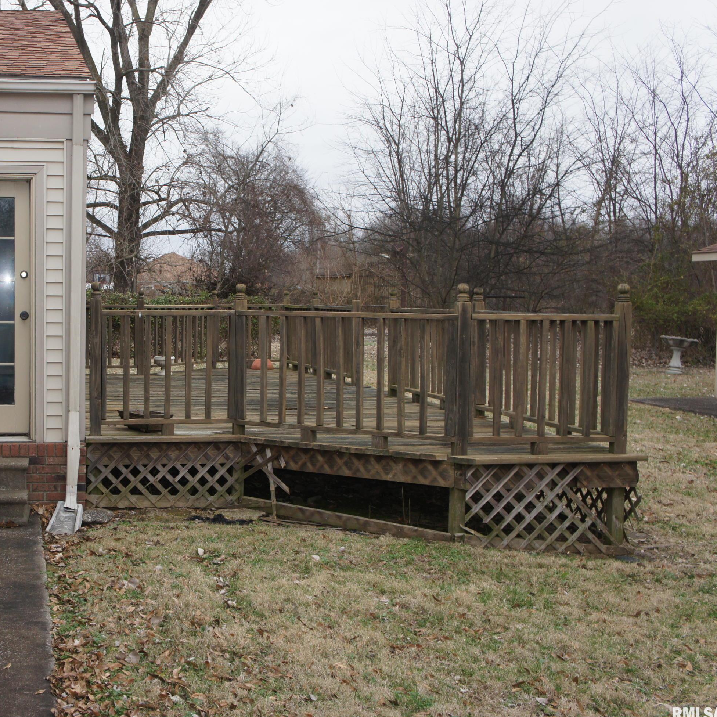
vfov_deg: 36.1
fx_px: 1101
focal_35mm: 47
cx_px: 177
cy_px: 360
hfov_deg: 35.3
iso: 200
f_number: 5
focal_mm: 24
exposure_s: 1/100
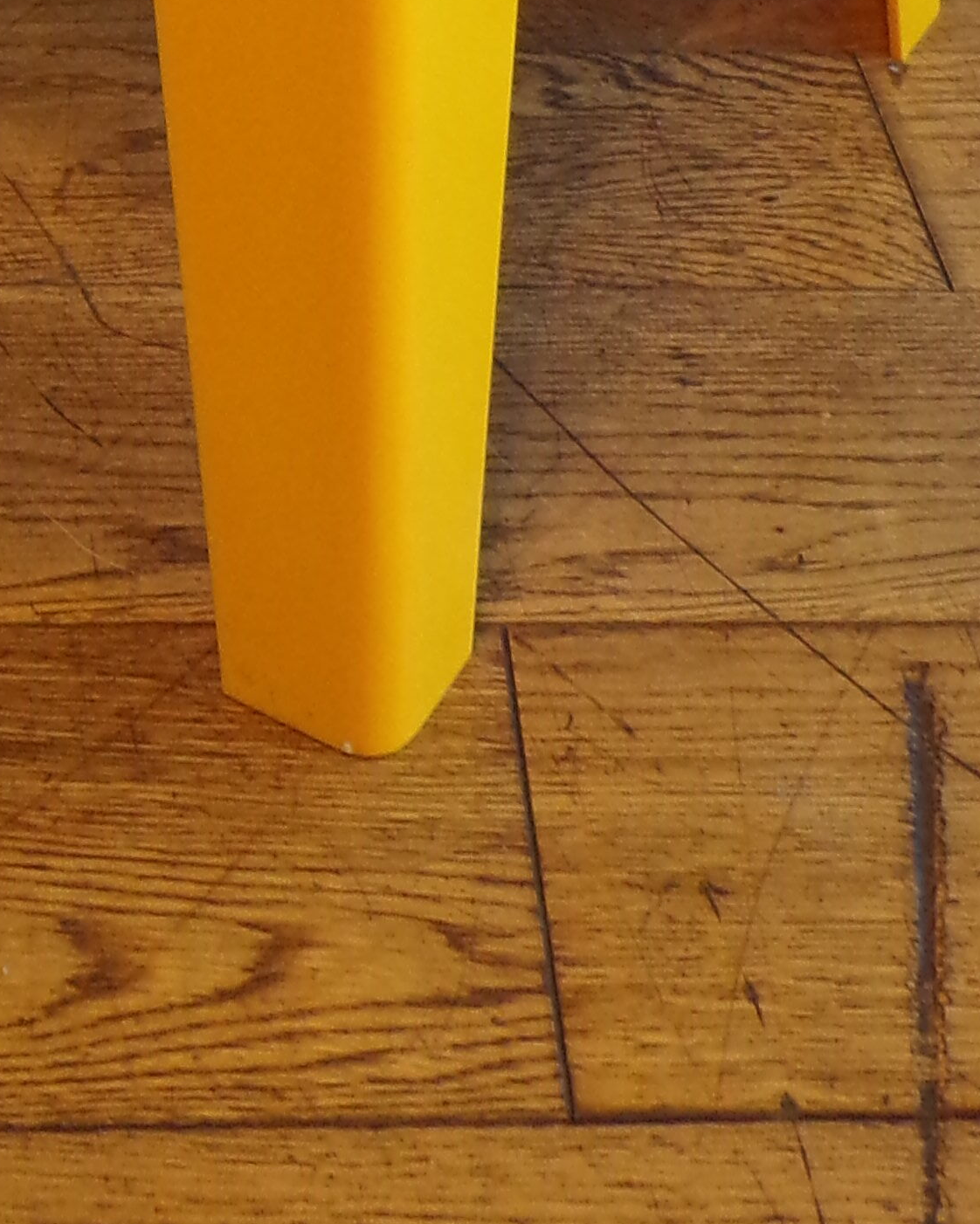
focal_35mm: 77
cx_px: 284
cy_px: -684
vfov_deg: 20.6
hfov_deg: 19.8
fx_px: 2791
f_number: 3
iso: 213
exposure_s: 1/17
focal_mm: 4.3
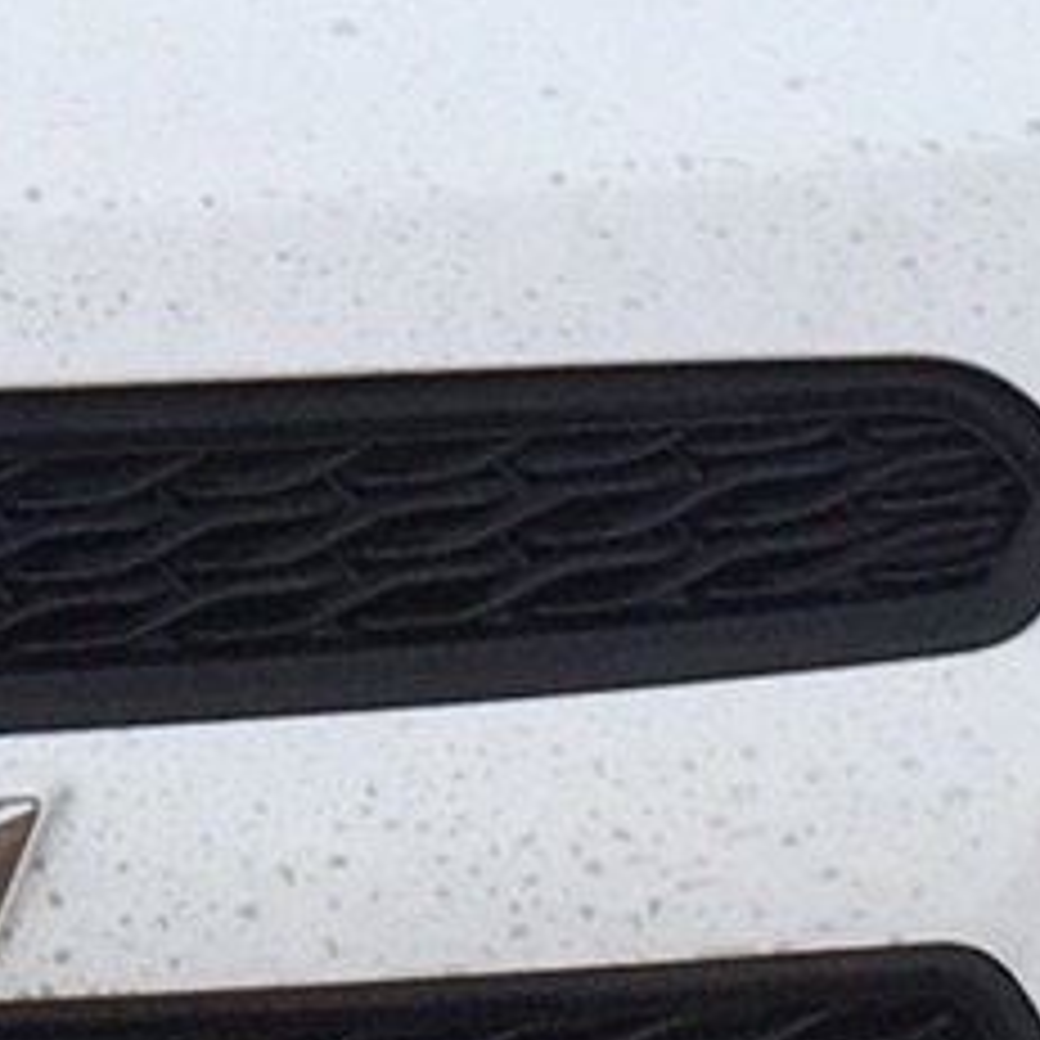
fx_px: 7240
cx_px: -594
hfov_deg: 8.0
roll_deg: +2.9
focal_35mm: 213
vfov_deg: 8.1
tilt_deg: -13.8
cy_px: -194
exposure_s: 1/1099
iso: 32
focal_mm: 4.15
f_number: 2.2
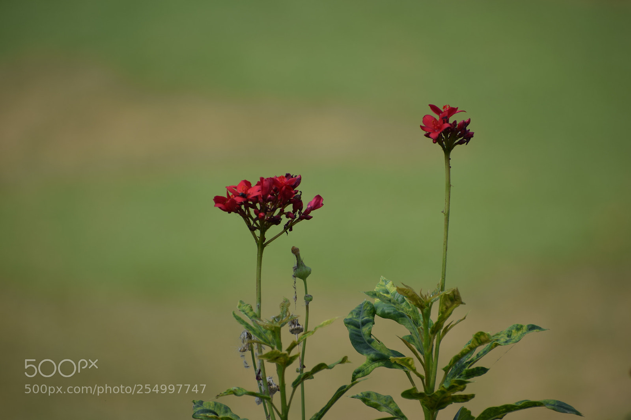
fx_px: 7885
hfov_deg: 4.6
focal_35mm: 450
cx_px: 316
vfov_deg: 3.1
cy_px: 210
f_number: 6.3
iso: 100
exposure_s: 1/320
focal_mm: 300
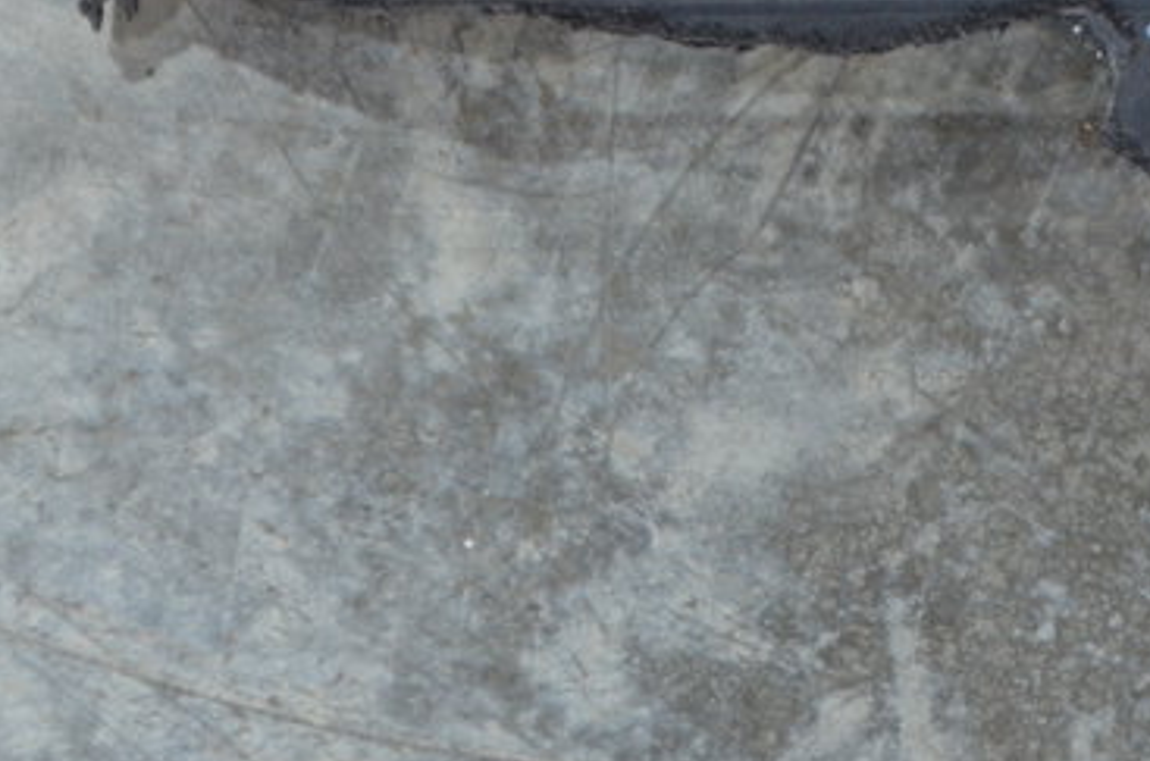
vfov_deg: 6.8
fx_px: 6407
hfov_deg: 10.2
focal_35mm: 201
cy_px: 307
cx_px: 940
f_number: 5.3
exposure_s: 1/40
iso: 800
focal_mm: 48
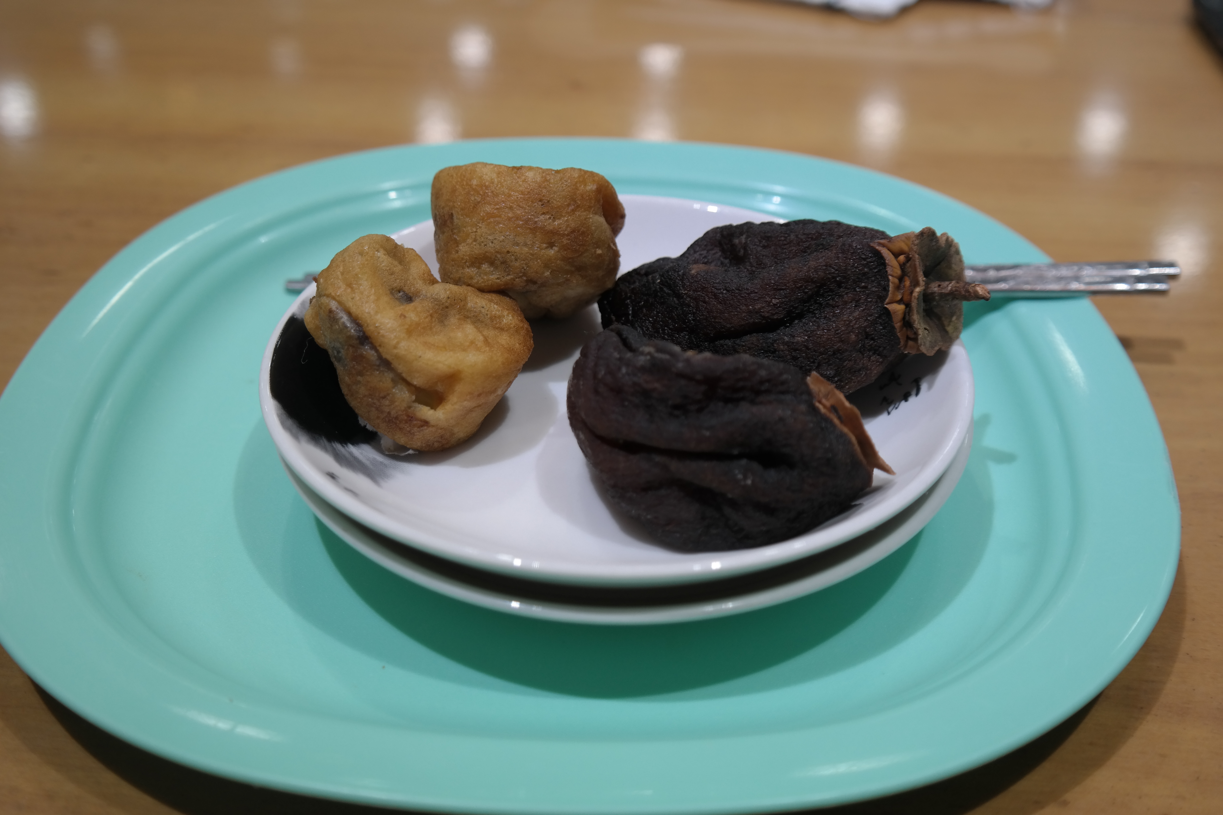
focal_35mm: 46
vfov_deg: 29.2
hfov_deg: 42.7
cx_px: 612
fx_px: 1563
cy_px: 408
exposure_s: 1/80
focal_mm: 30
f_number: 4.5
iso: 200
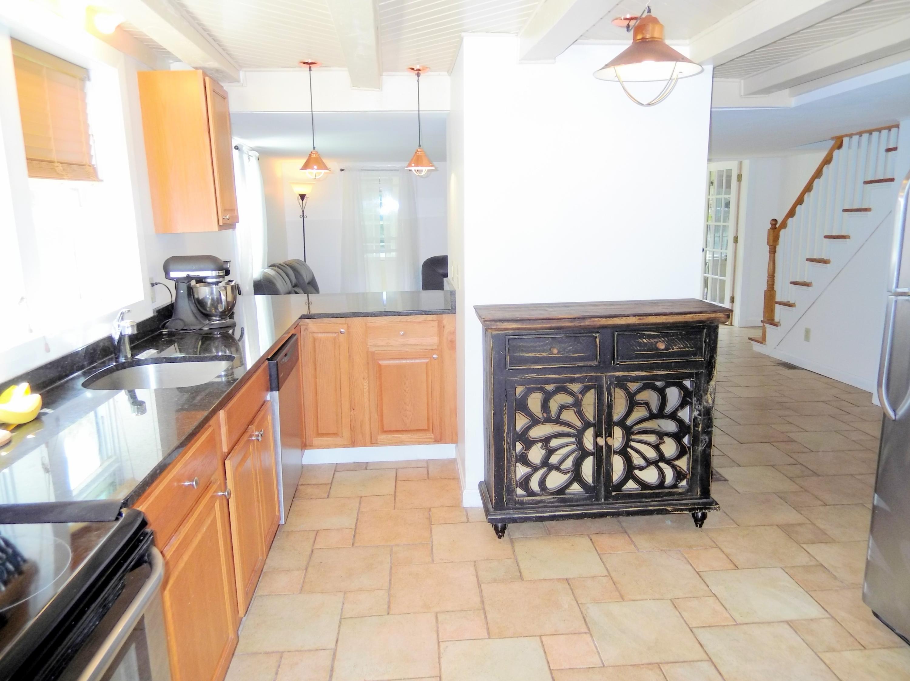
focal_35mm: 25
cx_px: 455
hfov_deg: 69.4
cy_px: 340
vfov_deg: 54.8
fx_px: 657
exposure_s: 1/60
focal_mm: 4.5
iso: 180
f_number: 3.5
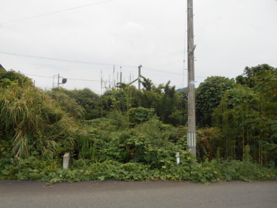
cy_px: 104
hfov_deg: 67.3
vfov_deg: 53.1
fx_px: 208
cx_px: 138
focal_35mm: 26
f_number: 3.2
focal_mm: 4.6
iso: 80
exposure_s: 1/400
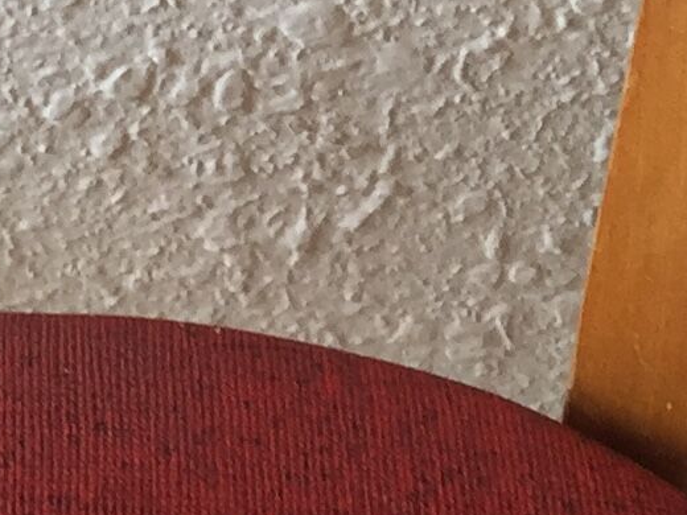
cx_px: -21
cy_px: -1062
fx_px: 3612
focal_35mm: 182
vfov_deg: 7.2
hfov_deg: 10.8
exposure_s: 1/50
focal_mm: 4.15
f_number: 2.2
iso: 40
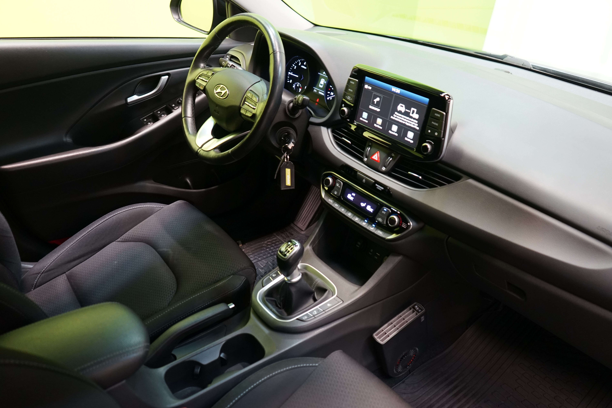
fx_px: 476
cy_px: 204
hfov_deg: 65.5
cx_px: 306
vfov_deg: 46.4
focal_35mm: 28
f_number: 3.5
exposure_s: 1/30
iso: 1250
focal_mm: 28
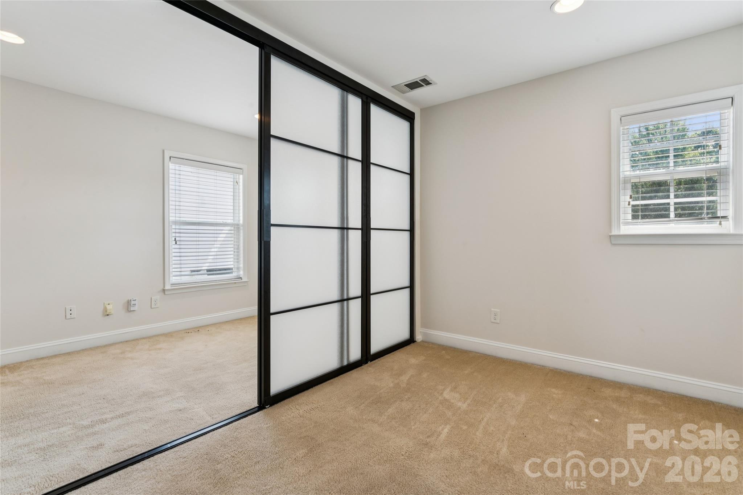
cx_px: 372
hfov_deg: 94.6
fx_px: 343
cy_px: 248
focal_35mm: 17
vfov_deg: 71.7
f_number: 13
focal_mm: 16.6
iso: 200
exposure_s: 1/8
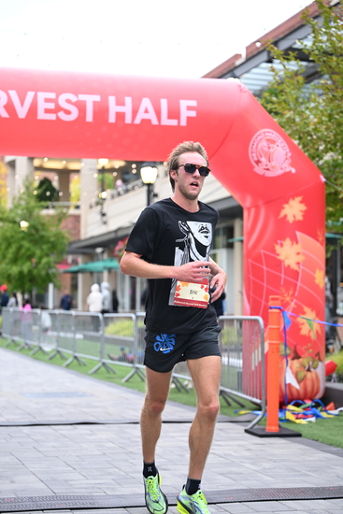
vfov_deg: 28.8
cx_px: 172
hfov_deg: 19.5
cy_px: 257
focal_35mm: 70
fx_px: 1000
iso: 1600
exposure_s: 1/640
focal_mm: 70
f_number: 2.8
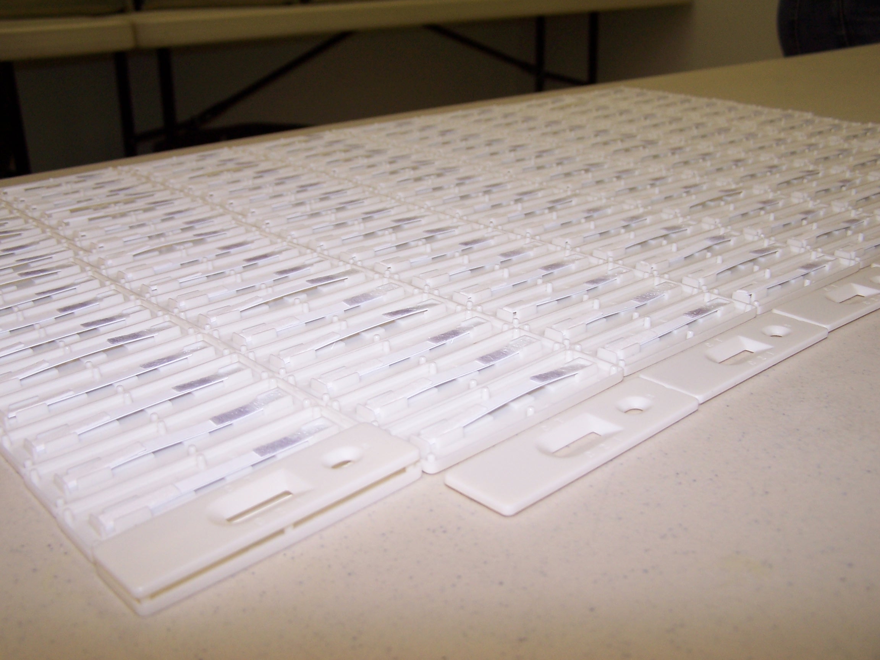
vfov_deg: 37.7
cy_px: 330
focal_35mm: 38
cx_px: 440
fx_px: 966
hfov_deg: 49.0
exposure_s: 1/60
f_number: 2.8
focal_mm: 6.3
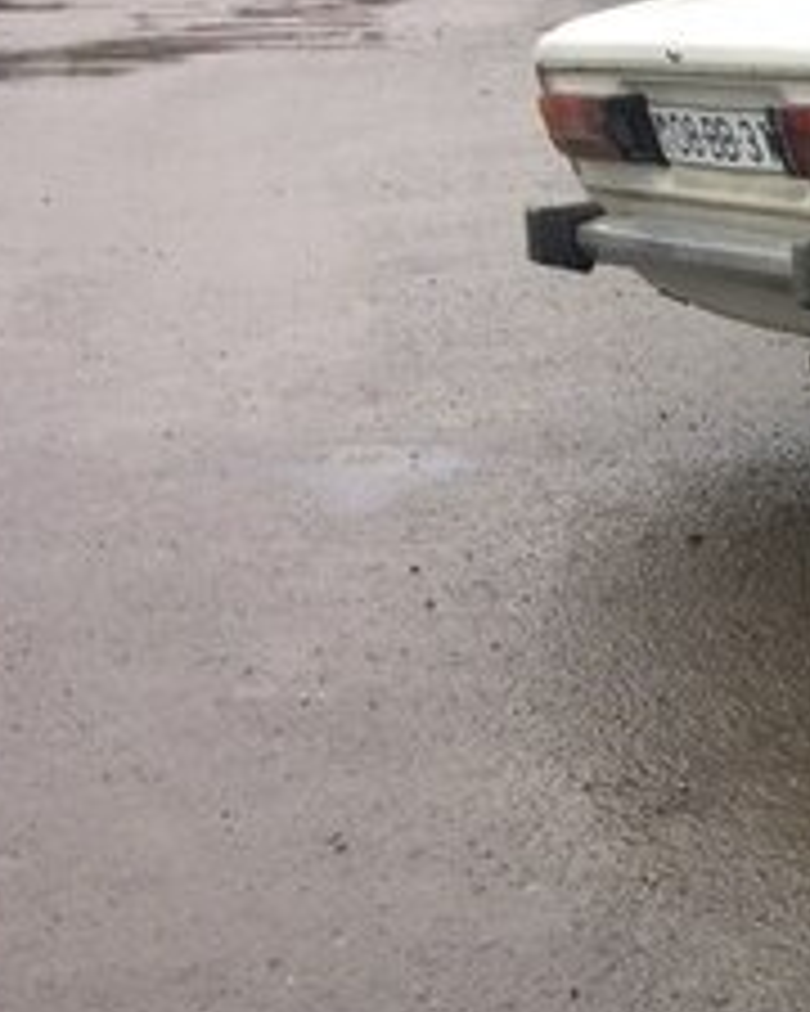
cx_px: 1346
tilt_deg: -13.6
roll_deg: -1.5
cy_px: 421
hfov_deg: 16.3
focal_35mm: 83
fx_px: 2487
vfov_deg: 23.0
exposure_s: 1/50
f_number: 2.2
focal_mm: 4.15
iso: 50
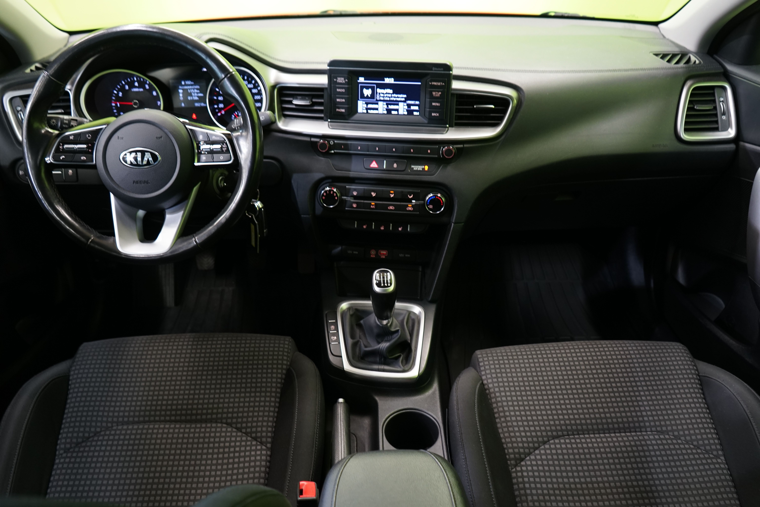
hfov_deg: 63.7
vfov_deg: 45.0
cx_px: 380
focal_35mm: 29
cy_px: 254
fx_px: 612
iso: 800
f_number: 4.5
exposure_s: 1/10
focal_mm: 29
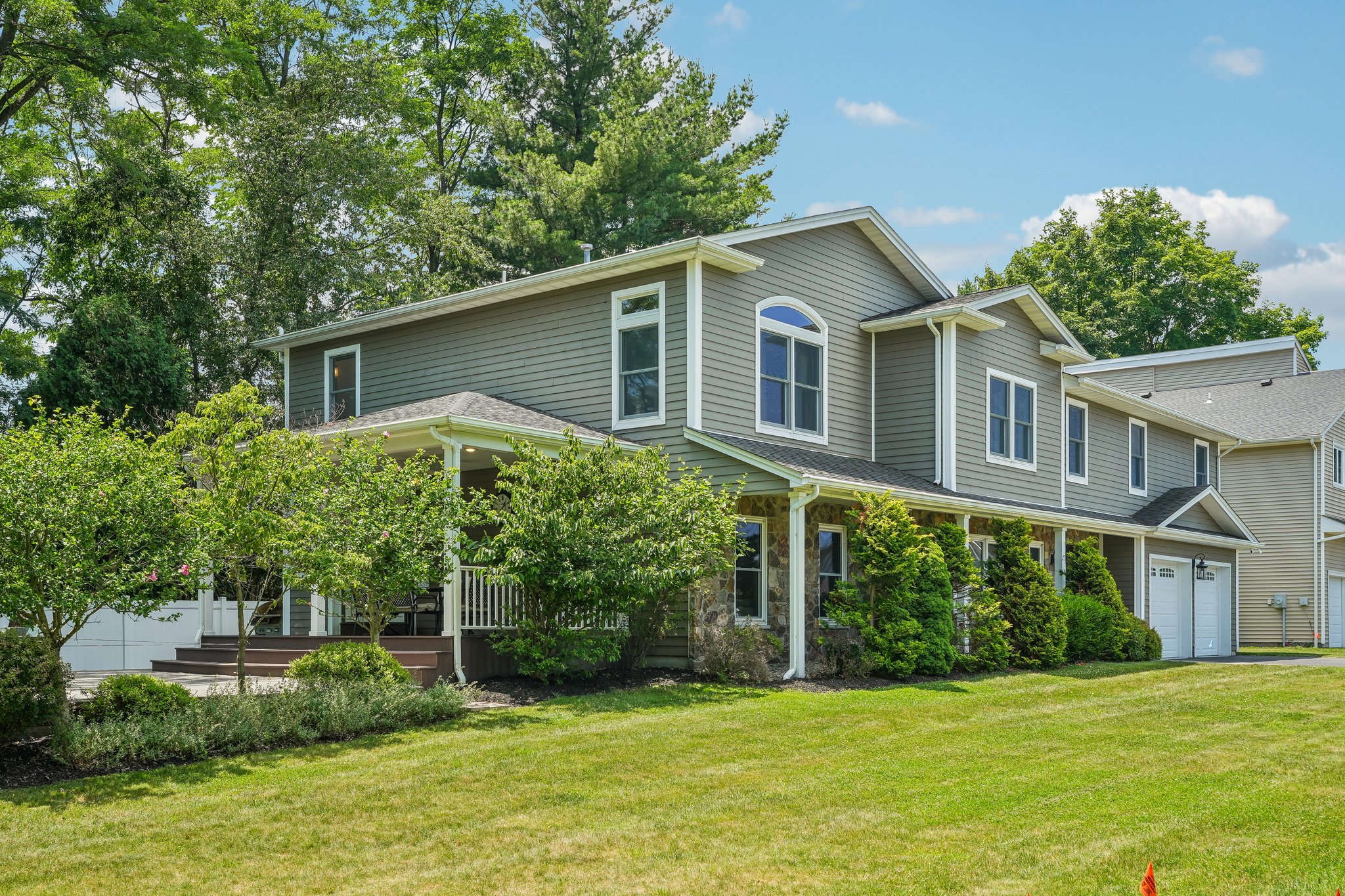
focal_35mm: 35
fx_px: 1307
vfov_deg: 37.8
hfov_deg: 54.4
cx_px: 672
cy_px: 448
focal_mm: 35
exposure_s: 1/100
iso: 100
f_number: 9
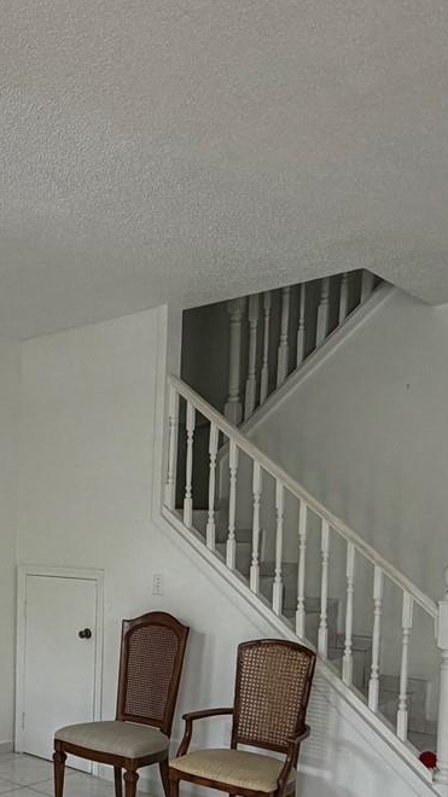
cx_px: -2
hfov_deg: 29.8
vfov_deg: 51.5
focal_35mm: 37
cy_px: 606
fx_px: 782
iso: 125
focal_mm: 2.22
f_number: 2.2
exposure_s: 1/121
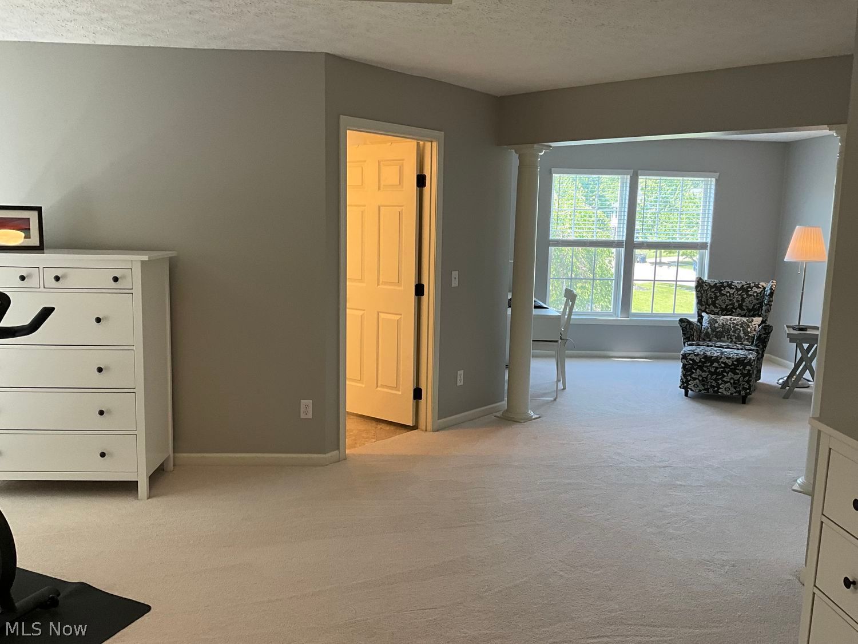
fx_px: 719
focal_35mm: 29
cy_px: 322
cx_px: 429
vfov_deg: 48.2
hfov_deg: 61.7
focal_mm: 3
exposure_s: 1/60
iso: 50
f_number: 1.8
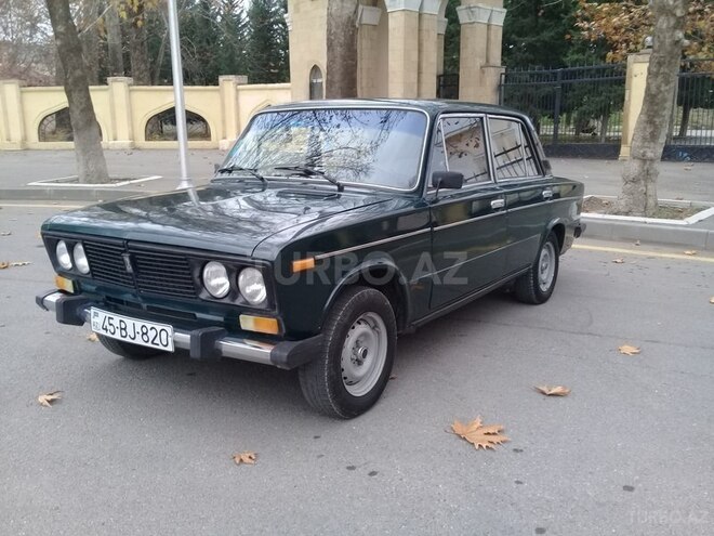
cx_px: 357
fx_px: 639
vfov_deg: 45.4
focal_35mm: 31
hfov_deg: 58.4
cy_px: 268
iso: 80
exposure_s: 1/33
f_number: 2.2
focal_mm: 3.3
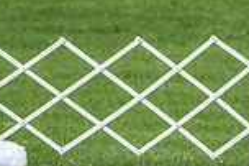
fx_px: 3883
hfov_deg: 3.7
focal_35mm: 562
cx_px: -180
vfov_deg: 2.4
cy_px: -16
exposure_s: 1/1000
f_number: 5
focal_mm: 147
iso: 320
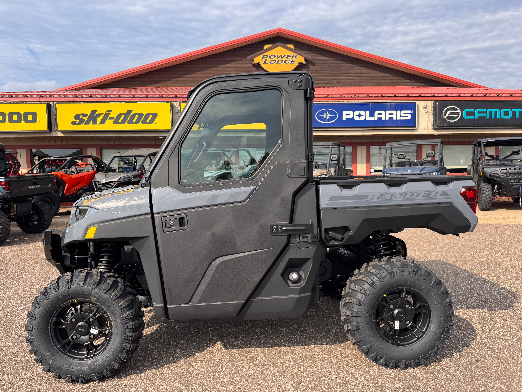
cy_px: 196
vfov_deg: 56.8
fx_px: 362
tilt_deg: -4.2
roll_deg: +0.8
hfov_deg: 71.6
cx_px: 261
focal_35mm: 24
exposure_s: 1/2506
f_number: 1.78
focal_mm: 6.76
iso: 80
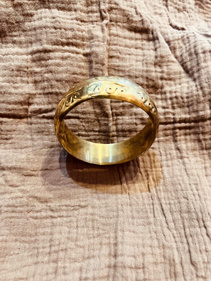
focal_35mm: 26
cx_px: 106
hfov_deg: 53.1
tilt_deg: -51.0
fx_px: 211
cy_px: 140
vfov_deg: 67.3
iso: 400
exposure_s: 1/50
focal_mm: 5.7
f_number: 1.5
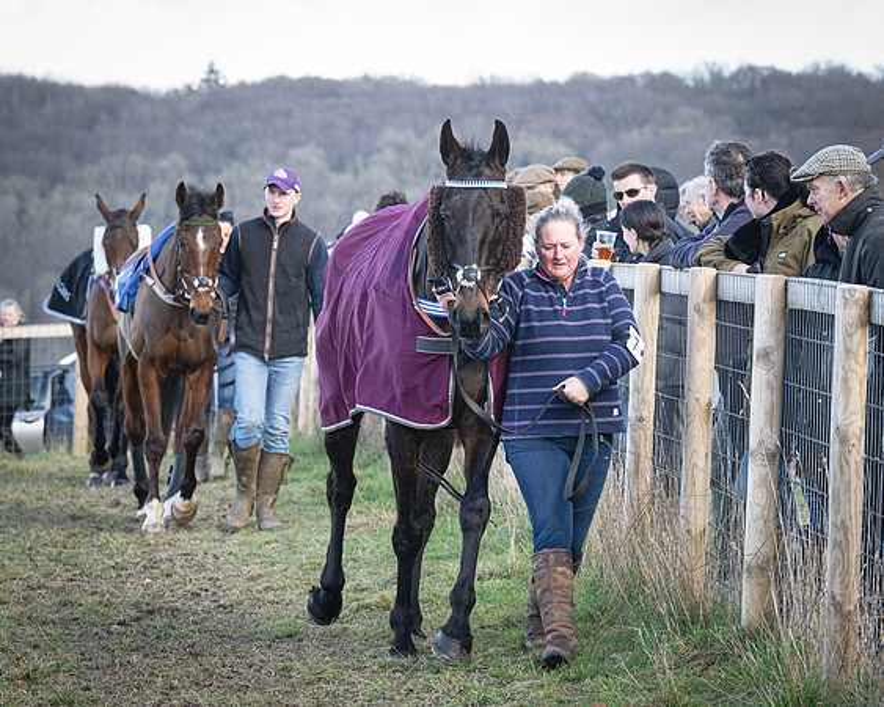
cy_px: 277
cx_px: 654
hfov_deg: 9.2
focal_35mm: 211
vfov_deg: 7.3
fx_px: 5510
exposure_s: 1/200
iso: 200
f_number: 5
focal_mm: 101
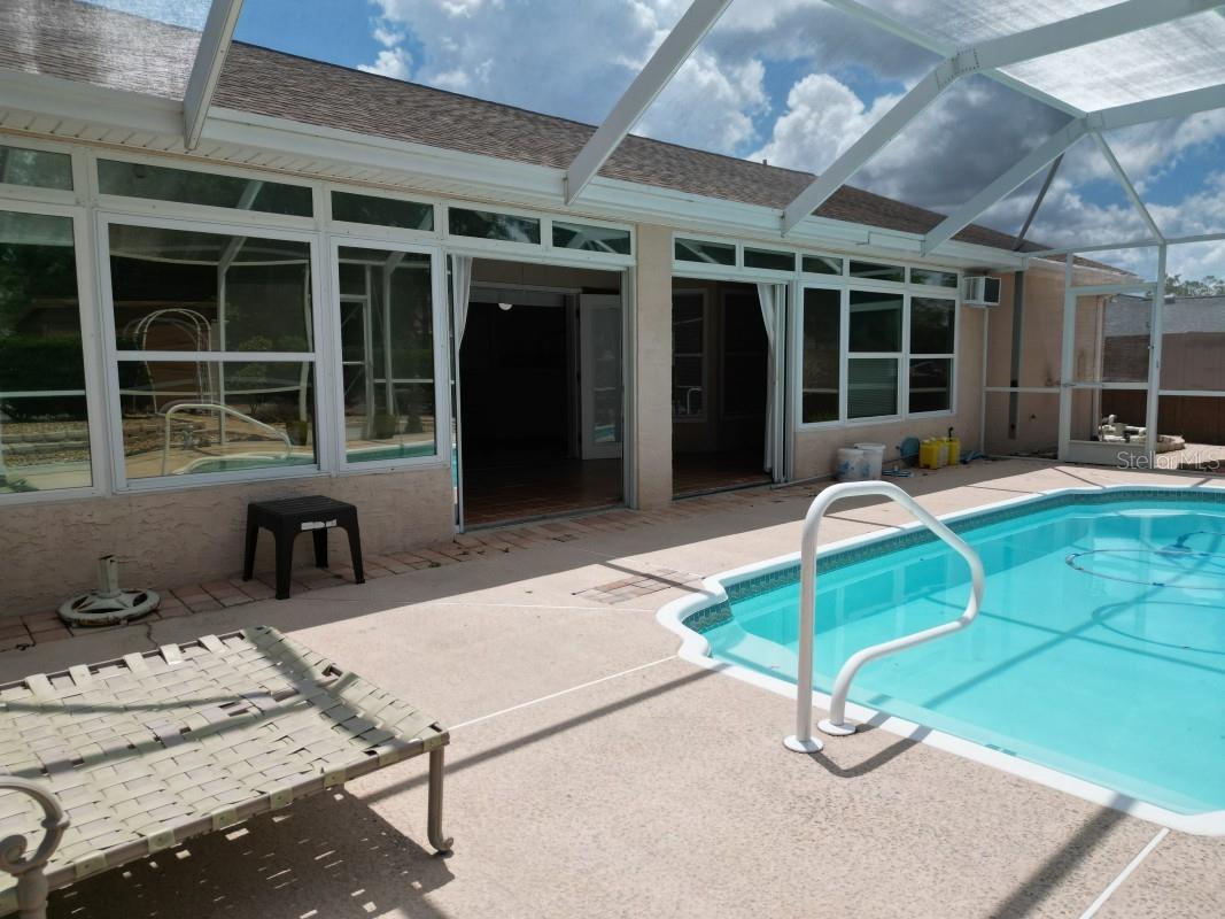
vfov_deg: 56.8
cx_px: 612
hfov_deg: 71.6
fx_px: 849
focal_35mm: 24
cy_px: 460
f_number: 1.7
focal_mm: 6.72
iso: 120
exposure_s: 1/4000
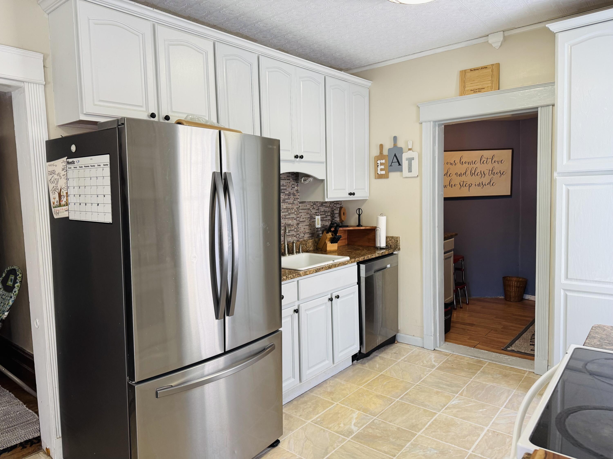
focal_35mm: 24
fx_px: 425
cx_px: 306
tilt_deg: -4.1
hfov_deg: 71.6
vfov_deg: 56.8
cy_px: 230
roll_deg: +3.0
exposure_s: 1/120
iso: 160
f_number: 1.78
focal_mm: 6.76
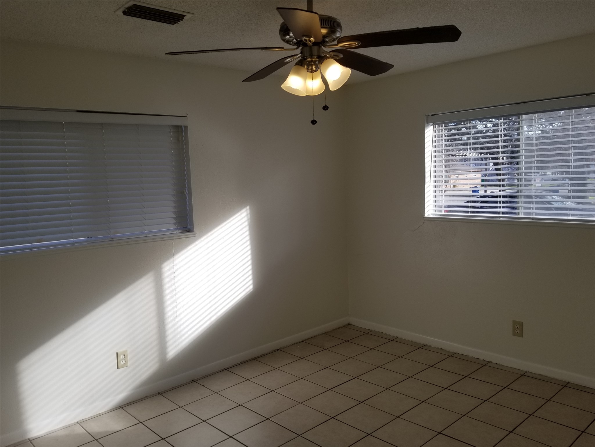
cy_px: 224
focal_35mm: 26
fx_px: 447
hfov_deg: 67.3
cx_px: 298
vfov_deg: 53.1
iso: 50
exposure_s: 1/700
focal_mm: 4.25
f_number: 1.7
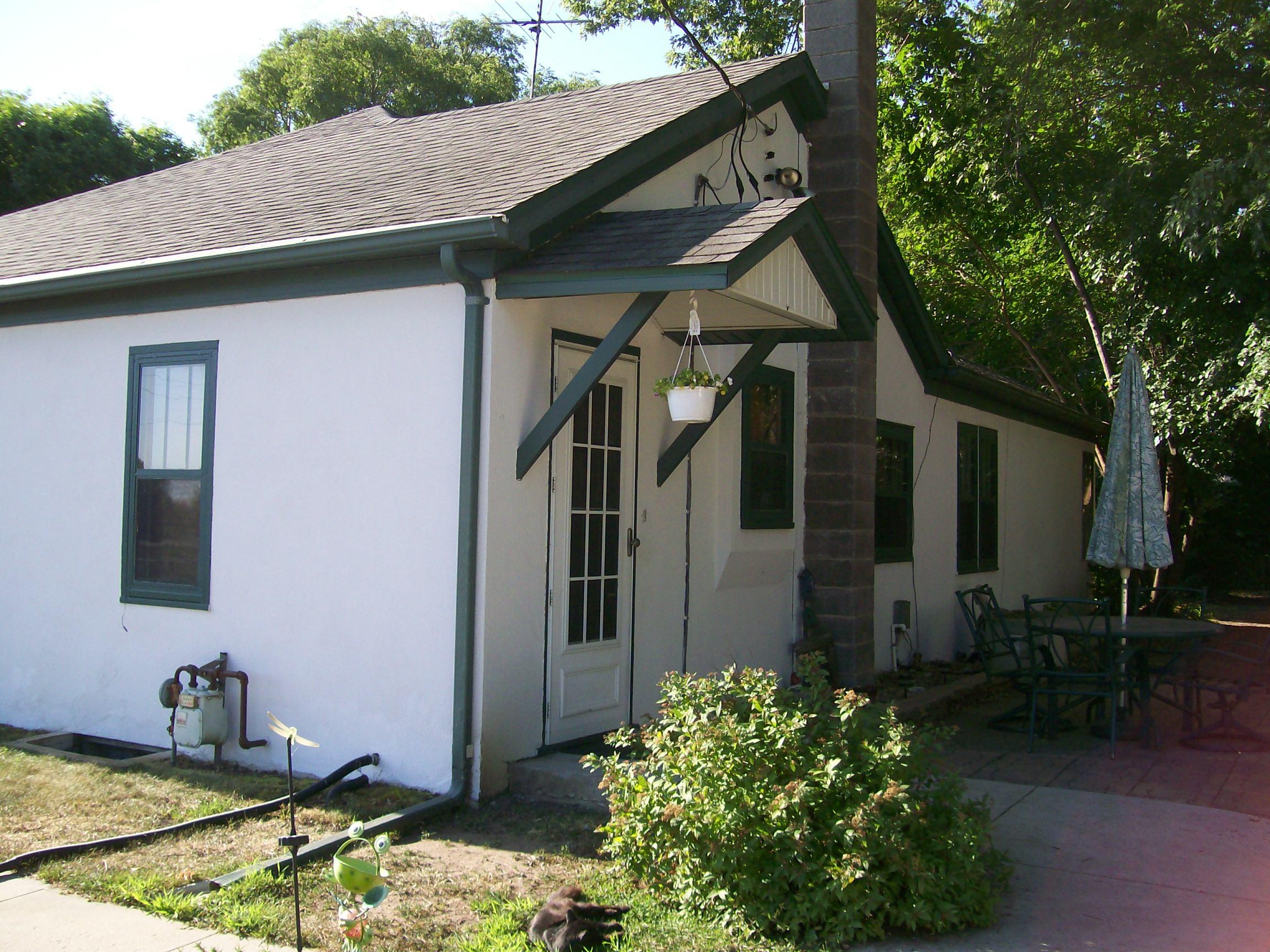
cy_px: 476
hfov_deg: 51.4
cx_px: 635
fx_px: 1321
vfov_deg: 39.7
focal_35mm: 36
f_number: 2.7
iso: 80
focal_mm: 6
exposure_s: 1/517
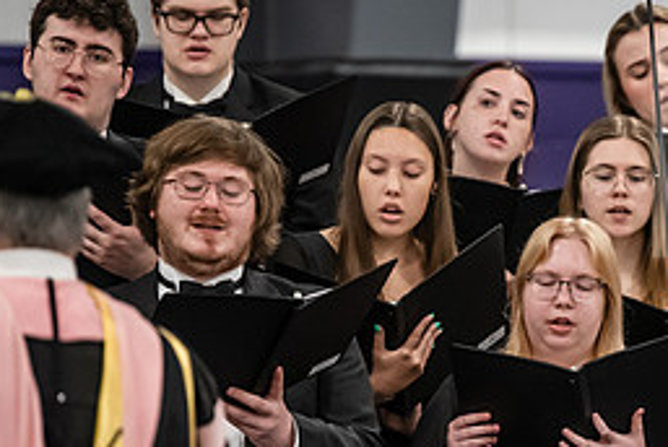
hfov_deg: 4.8
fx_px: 7951
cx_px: 574
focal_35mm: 428
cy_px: 355
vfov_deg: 3.2
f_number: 3.5
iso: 3200
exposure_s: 1/200
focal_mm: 190
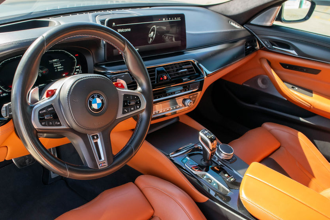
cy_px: 118
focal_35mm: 33
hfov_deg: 57.1
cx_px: 146
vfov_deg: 40.0
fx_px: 303
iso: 400
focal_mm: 18
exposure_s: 1/125
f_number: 5.6
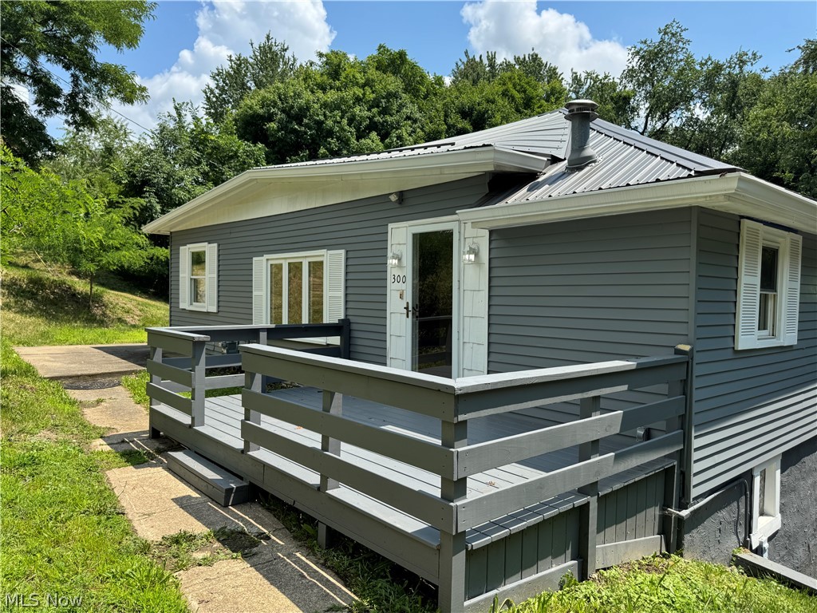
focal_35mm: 24
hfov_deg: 71.6
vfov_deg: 56.8
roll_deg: -1.4
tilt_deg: -2.2
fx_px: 566
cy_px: 306
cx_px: 408
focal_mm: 6.76
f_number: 1.78
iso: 80
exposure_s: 1/2415
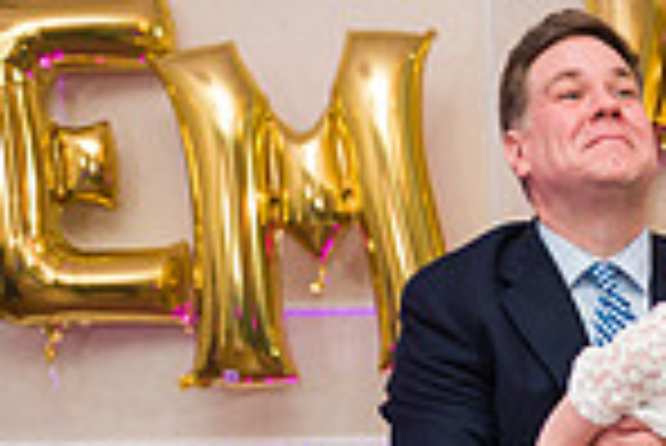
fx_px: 1741
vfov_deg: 14.0
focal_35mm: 94
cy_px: 581
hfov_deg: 20.5
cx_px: 765
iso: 1250
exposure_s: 1/200
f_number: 3.2
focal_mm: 24
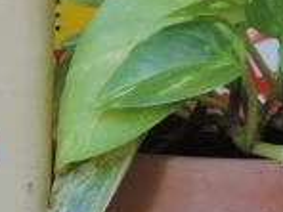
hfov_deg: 13.6
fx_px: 1096
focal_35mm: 134
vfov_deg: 11.1
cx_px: -176
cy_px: 145
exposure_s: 1/50
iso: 360
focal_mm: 5.8
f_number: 3.2
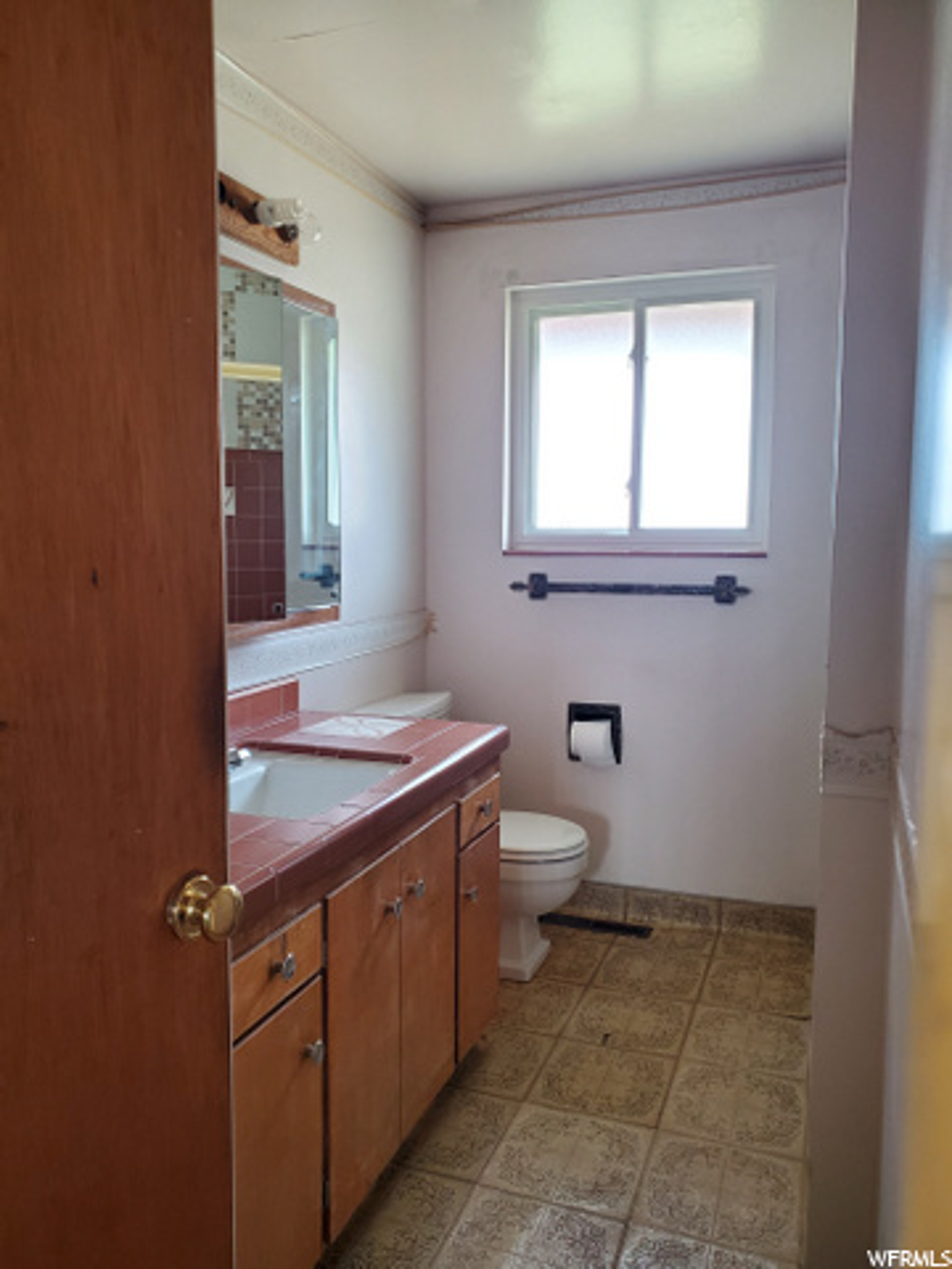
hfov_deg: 53.1
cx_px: 476
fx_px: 953
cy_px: 634
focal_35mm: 26
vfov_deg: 67.3
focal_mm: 4.3
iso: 200
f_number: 2.4
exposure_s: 1/22
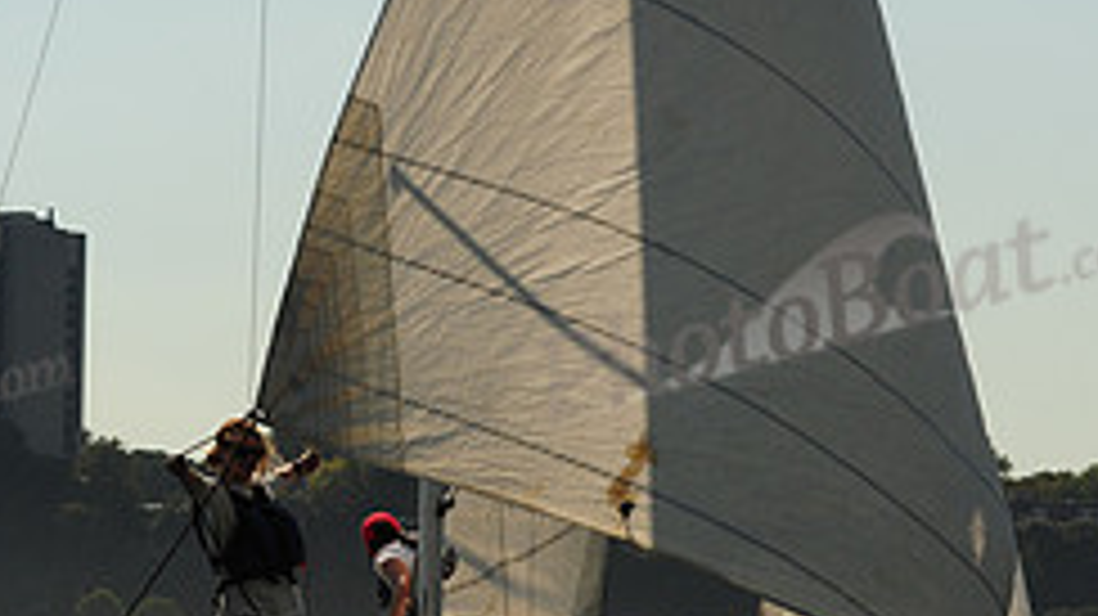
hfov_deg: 12.3
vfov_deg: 6.9
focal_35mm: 174
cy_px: 603
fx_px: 5064
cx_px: 306
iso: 320
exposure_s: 1/1250
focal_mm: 70
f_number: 6.3
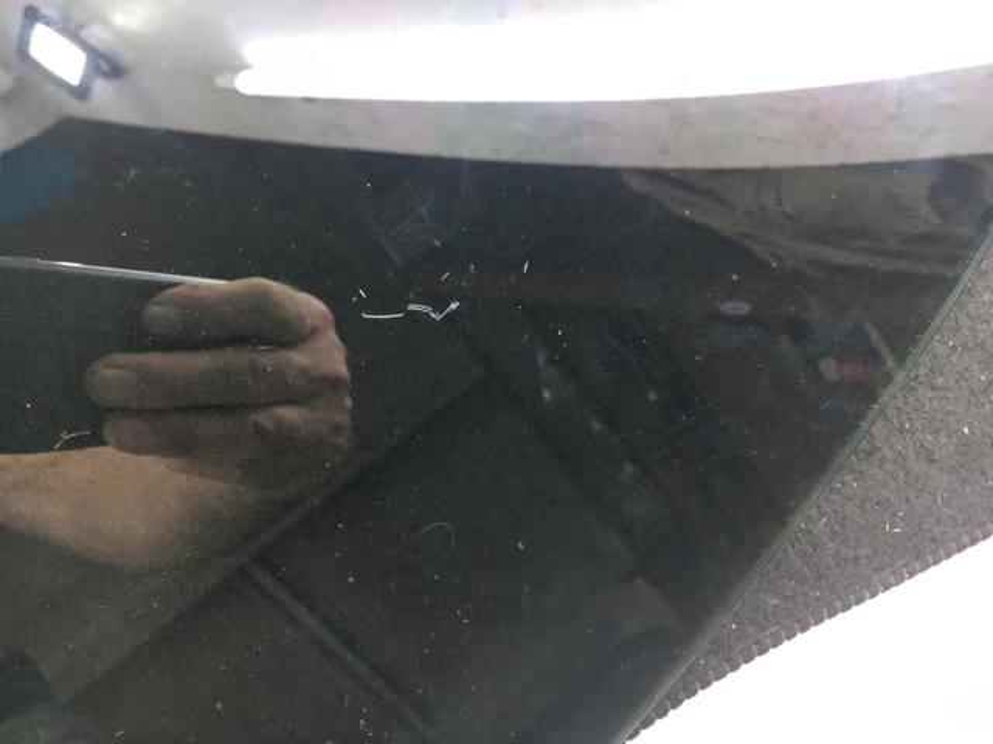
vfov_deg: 48.2
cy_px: 372
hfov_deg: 61.7
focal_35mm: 29
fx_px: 832
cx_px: 496
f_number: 2.2
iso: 64
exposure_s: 1/33
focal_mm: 4.15
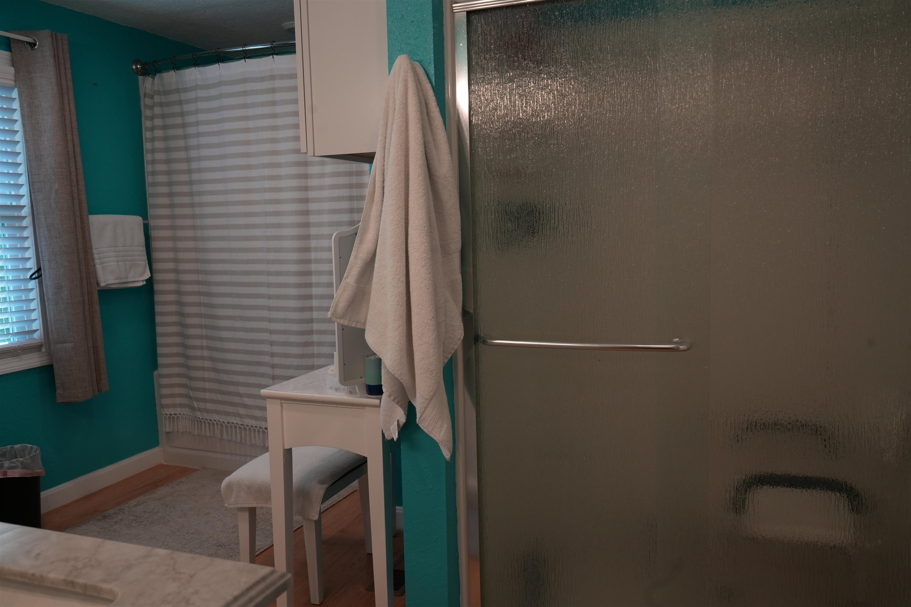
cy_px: 304
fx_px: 734
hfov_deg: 63.7
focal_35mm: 29
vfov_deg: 45.0
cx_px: 456
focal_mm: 29
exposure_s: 1/100
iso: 800
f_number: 8
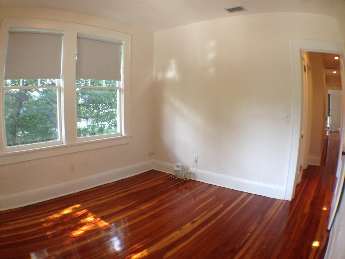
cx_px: 172
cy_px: 130
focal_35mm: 33
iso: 50
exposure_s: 1/24
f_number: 2.4
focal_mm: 4.12
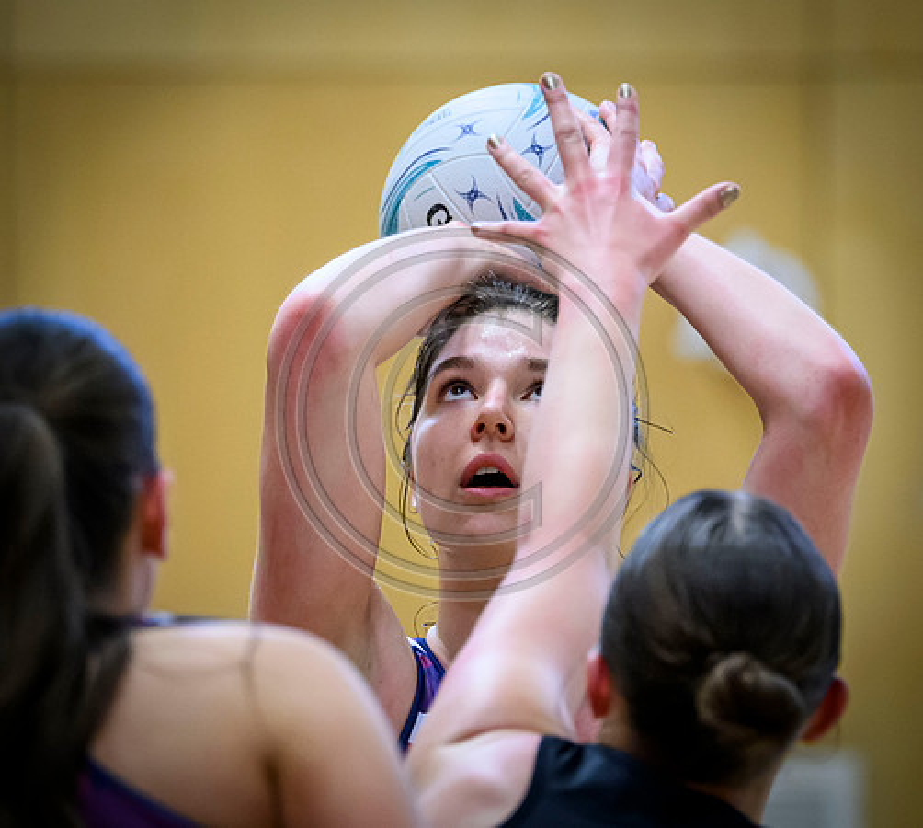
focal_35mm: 463
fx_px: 13276
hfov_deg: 4.0
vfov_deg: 3.6
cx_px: 623
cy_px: 324
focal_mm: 200
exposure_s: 1/800
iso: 4000
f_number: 3.2
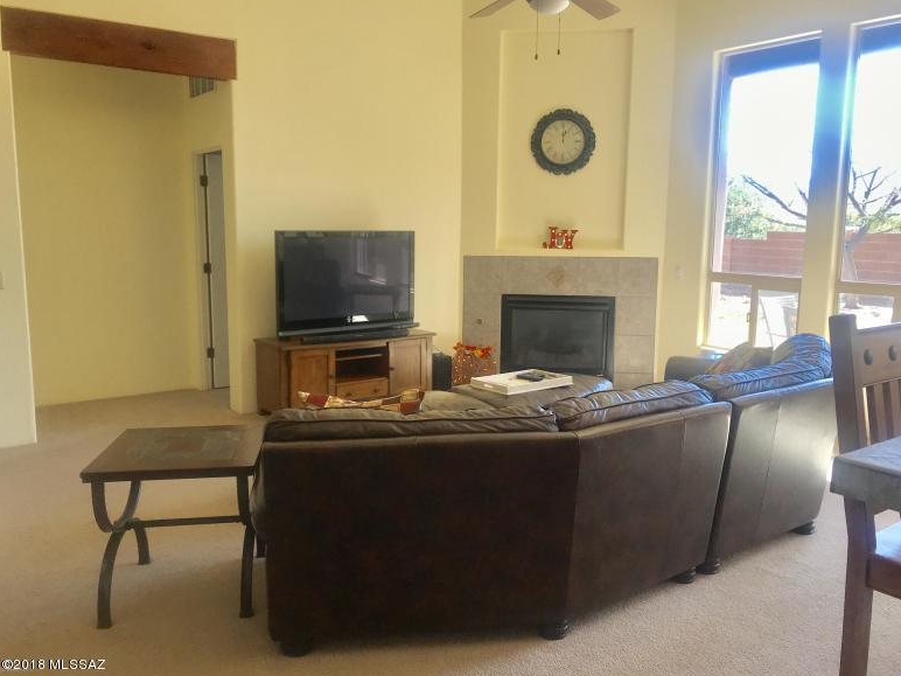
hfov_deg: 61.7
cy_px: 341
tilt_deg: -9.6
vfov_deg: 48.2
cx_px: 462
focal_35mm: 29
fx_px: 755
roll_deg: -0.9
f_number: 1.8
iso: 32
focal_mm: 3.99
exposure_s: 1/120
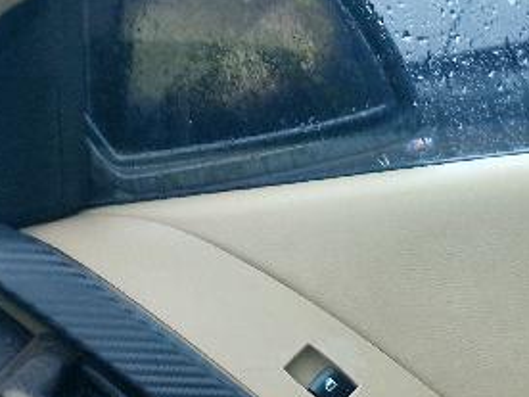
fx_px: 2292
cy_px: 1003
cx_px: 1282
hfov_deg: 11.0
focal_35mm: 150
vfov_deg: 8.8
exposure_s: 1/50
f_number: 1.8
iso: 50
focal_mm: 5.4
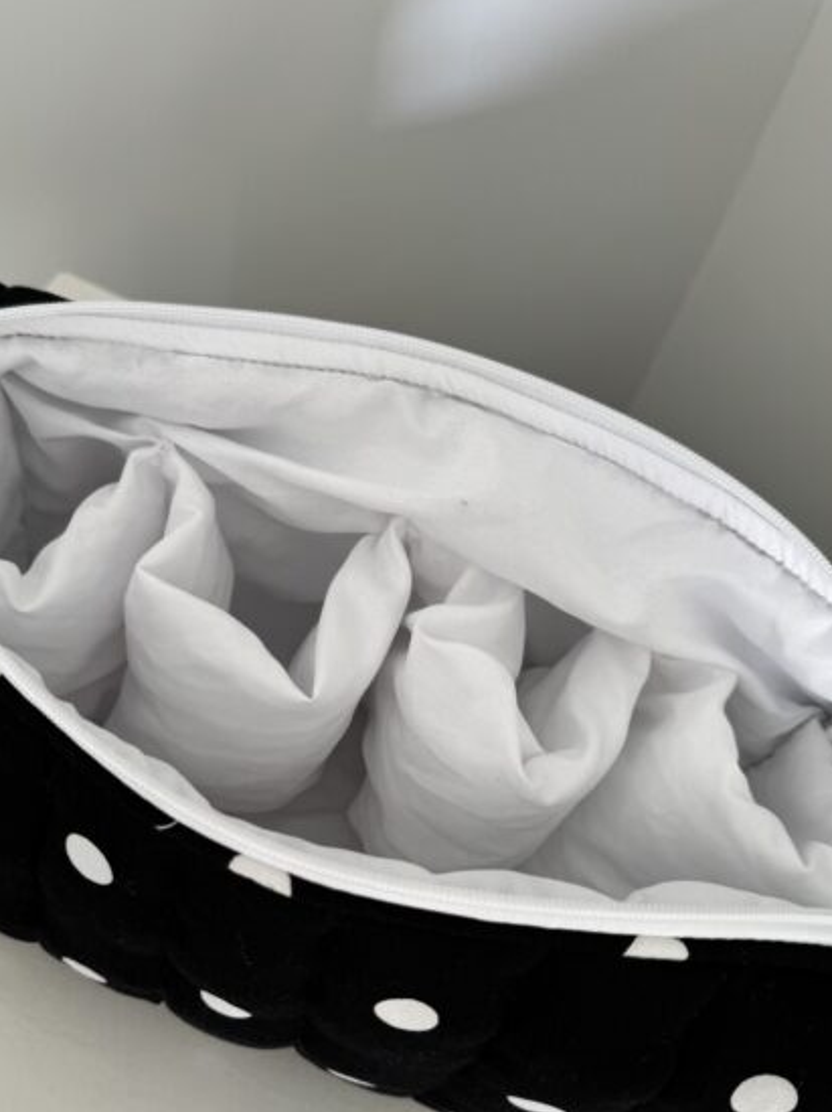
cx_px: 330
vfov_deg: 52.1
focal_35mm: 35
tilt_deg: -58.5
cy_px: 693
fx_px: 1123
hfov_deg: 40.5
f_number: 1.78
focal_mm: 6.76
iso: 50
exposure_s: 1/129
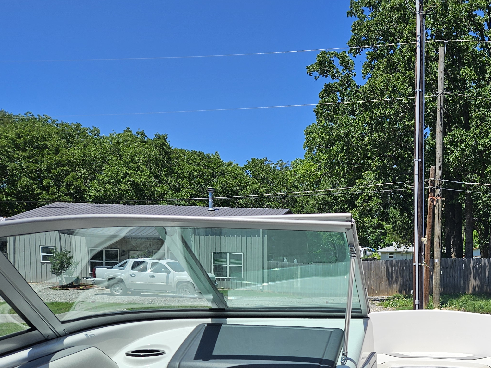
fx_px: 638
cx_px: 440
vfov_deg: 31.0
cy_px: 315
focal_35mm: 45
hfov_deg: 39.1
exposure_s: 1/2628
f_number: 1.8
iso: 25
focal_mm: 5.4
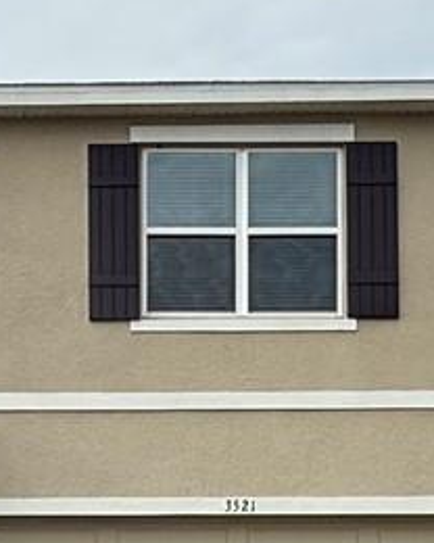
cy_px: 562
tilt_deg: +2.3
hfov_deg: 18.2
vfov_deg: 21.8
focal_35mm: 84
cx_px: 142
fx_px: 1349
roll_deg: +0.1
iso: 50
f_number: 2.2
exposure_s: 1/502
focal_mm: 2.22
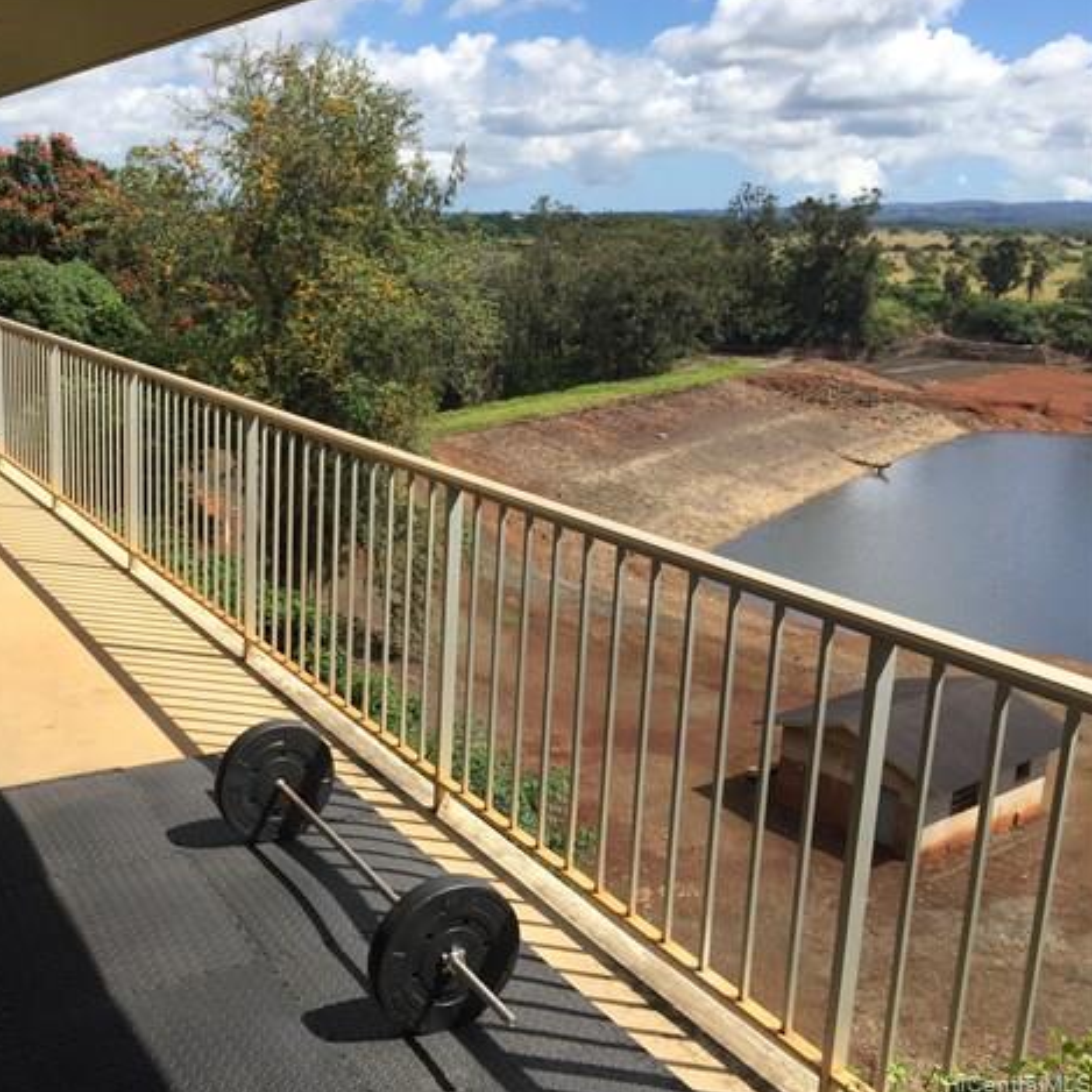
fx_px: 1249
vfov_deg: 47.2
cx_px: 356
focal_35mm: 35
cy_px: 543
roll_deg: -2.6
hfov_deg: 46.4
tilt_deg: -14.2
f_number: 2.2
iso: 32
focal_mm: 4.15
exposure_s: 1/2083
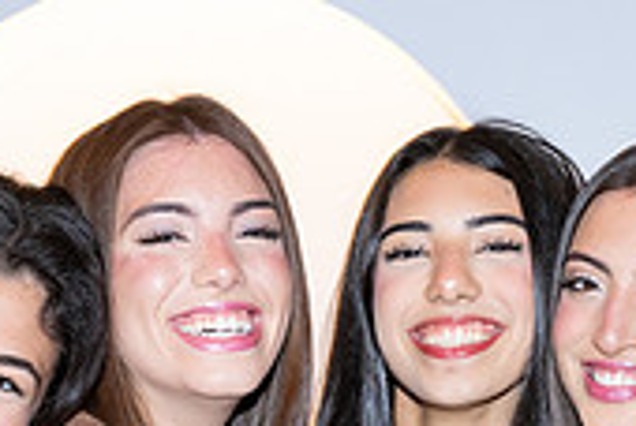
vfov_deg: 7.4
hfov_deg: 11.2
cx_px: 281
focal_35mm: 184
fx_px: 3256
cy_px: 633
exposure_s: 1/80
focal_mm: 54
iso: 1000
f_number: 5.6
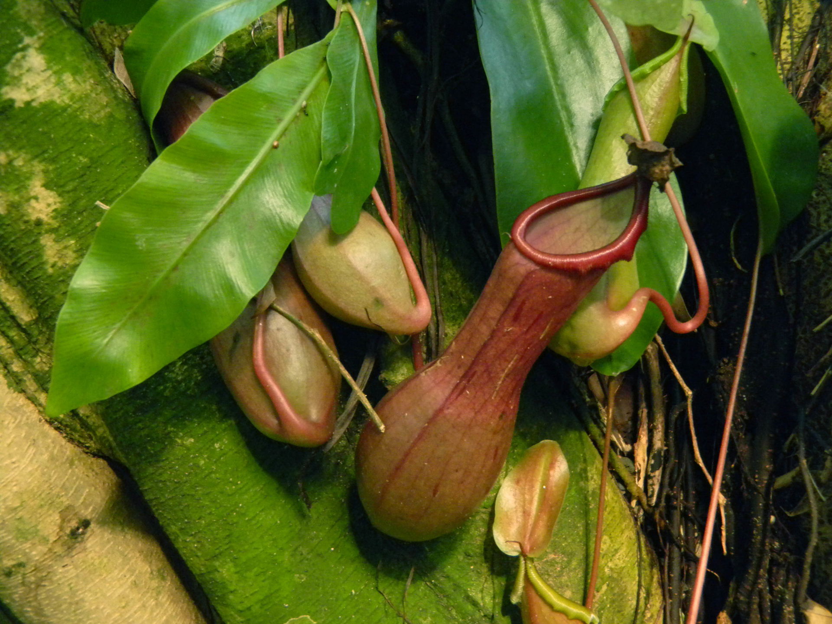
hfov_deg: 41.2
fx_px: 1106
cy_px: 312
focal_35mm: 46
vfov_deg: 31.5
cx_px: 416
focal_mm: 8.3
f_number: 4.1
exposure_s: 1/24.4
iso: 400
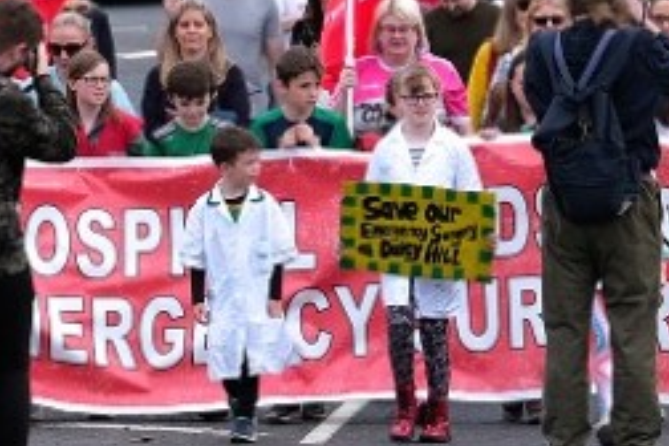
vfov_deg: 3.2
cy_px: -234
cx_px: 316
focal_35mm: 433
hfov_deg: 4.8
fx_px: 8046
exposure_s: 1/400
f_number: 8
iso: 400
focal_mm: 80.4
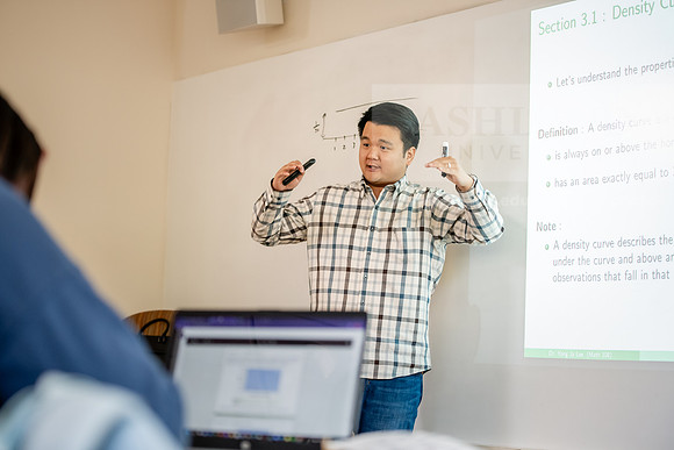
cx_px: 337
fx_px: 1311
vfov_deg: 19.5
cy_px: 225
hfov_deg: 28.8
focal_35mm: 70
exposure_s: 1/200
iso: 1600
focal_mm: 70
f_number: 3.2
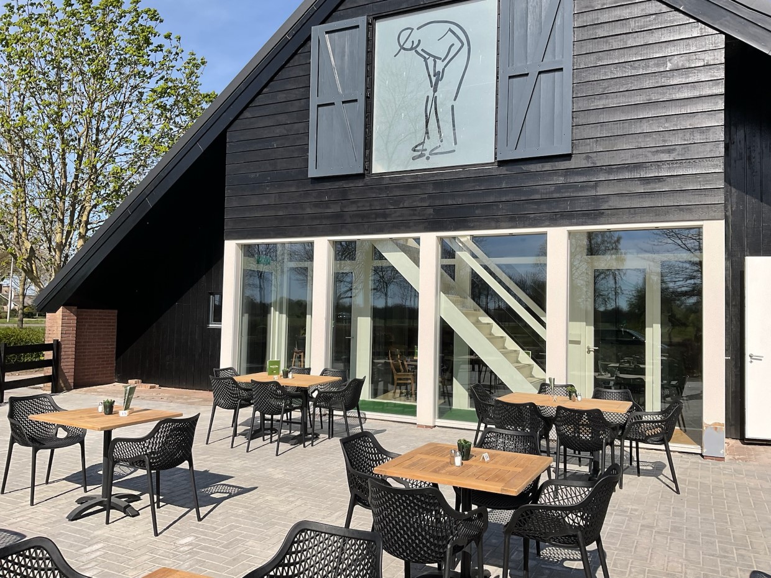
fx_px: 646
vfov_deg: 48.2
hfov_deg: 61.7
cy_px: 289
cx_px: 386
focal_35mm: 29
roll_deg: -1.4
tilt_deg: +3.9
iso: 20
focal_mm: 3
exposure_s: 1/2427
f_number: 1.8
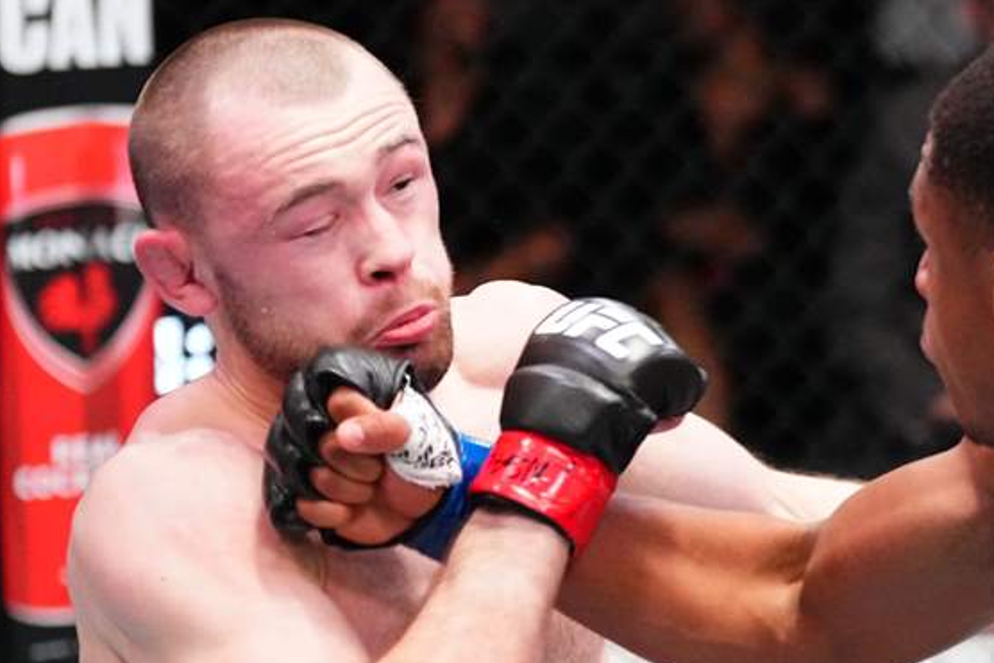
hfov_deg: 12.2
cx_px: 855
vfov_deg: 8.2
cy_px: 600
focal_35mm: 167
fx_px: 4612
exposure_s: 1/1250
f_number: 2.8
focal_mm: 86
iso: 5000
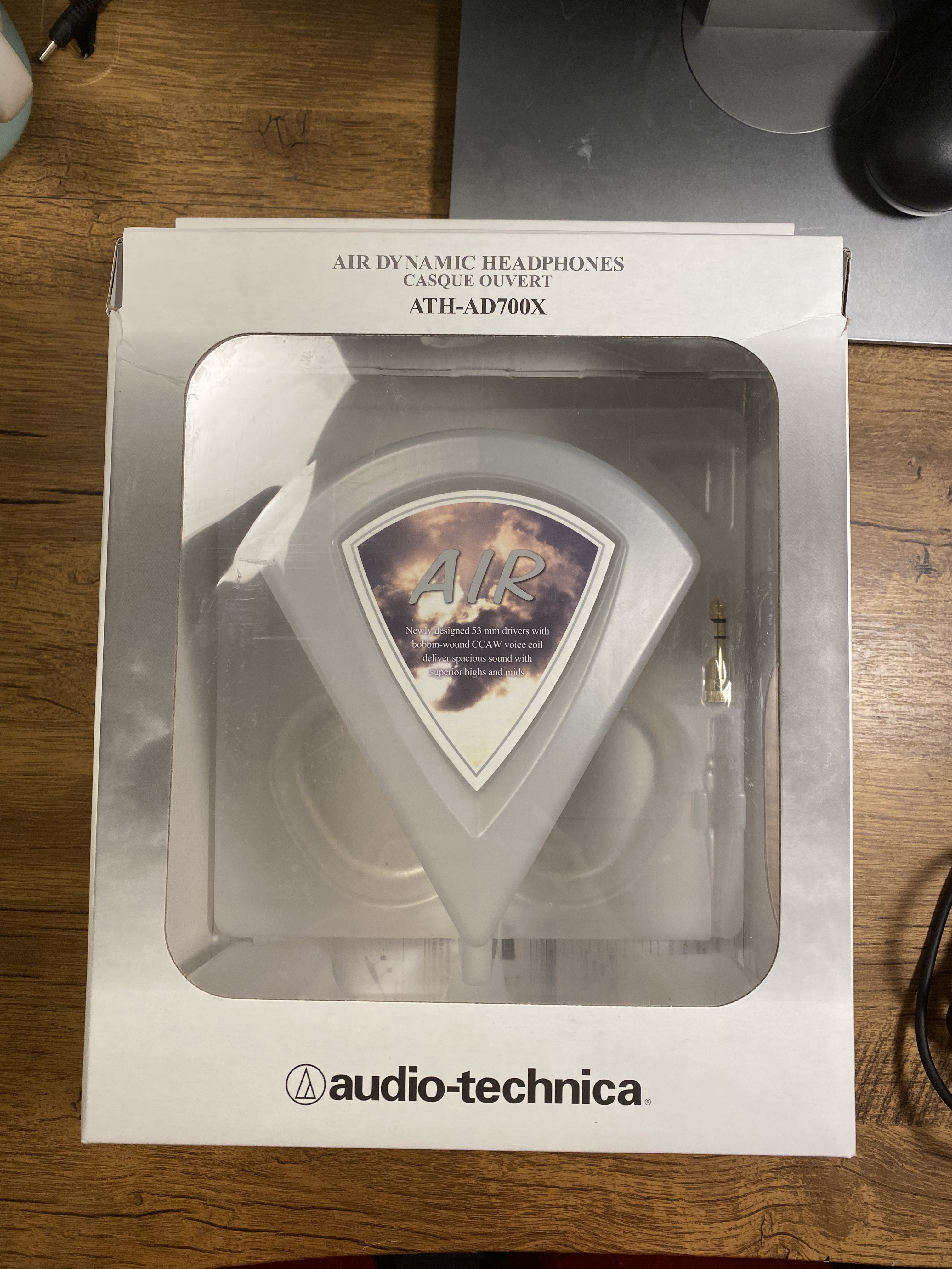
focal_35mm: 26
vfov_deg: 67.3
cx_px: 476
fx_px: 953
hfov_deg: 53.1
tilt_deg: -86.0
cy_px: 634
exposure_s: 1/120
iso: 100
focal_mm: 4.25
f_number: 1.8
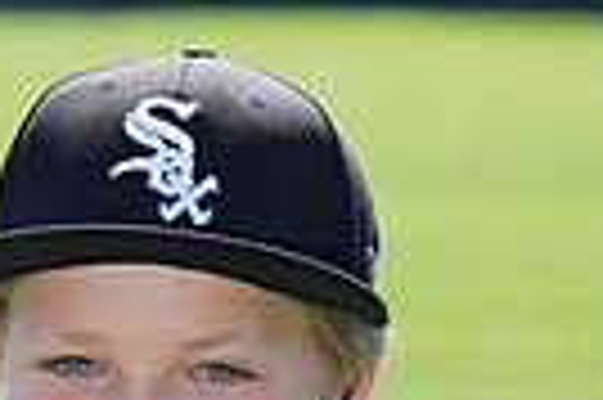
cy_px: 582
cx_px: 238
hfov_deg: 3.0
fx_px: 11510
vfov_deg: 2.0
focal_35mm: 688
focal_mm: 159
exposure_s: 1/250
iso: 200
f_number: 9
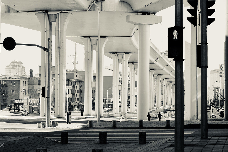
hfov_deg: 24.2
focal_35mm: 84
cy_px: 78
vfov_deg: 16.3
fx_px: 532
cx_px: 99
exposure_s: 1/200
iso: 100
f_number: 6.3
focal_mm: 70
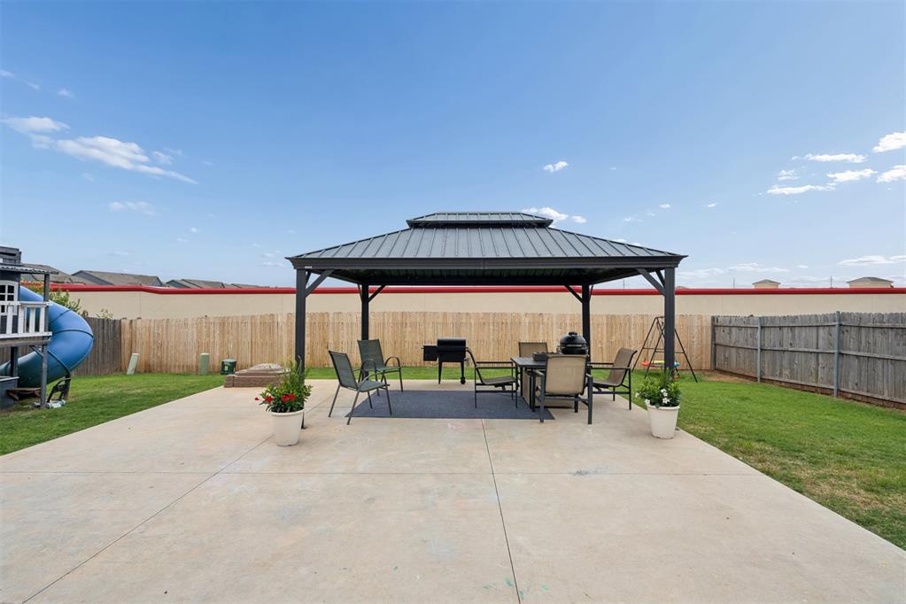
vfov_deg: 73.7
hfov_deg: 96.7
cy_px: 302
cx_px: 453
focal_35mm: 16
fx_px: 403
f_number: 8
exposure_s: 1/320
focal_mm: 16
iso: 200
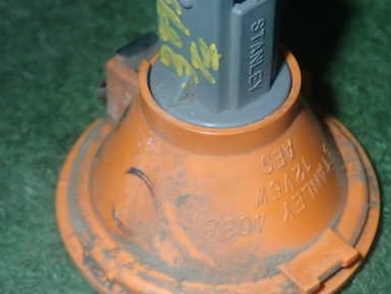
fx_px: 1029
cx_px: 216
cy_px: 114
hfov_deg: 21.5
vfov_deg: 16.2
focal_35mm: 91
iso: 400
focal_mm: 10.35
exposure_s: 1/60
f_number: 10
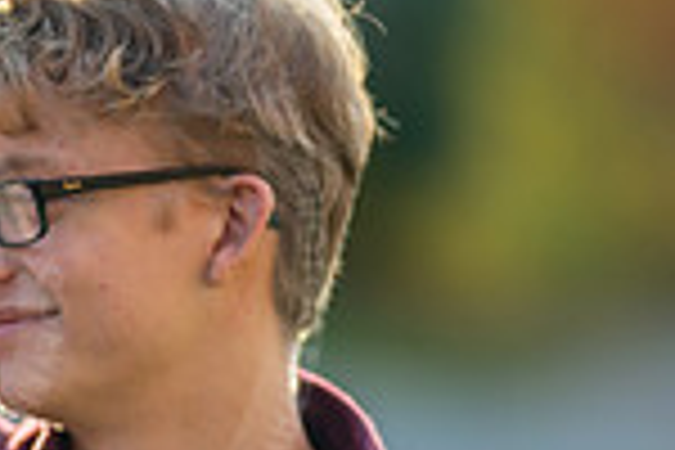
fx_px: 6150
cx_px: -72
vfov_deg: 4.2
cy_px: 466
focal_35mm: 328
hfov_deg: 6.3
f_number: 1.2
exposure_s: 1/800
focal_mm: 85
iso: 80
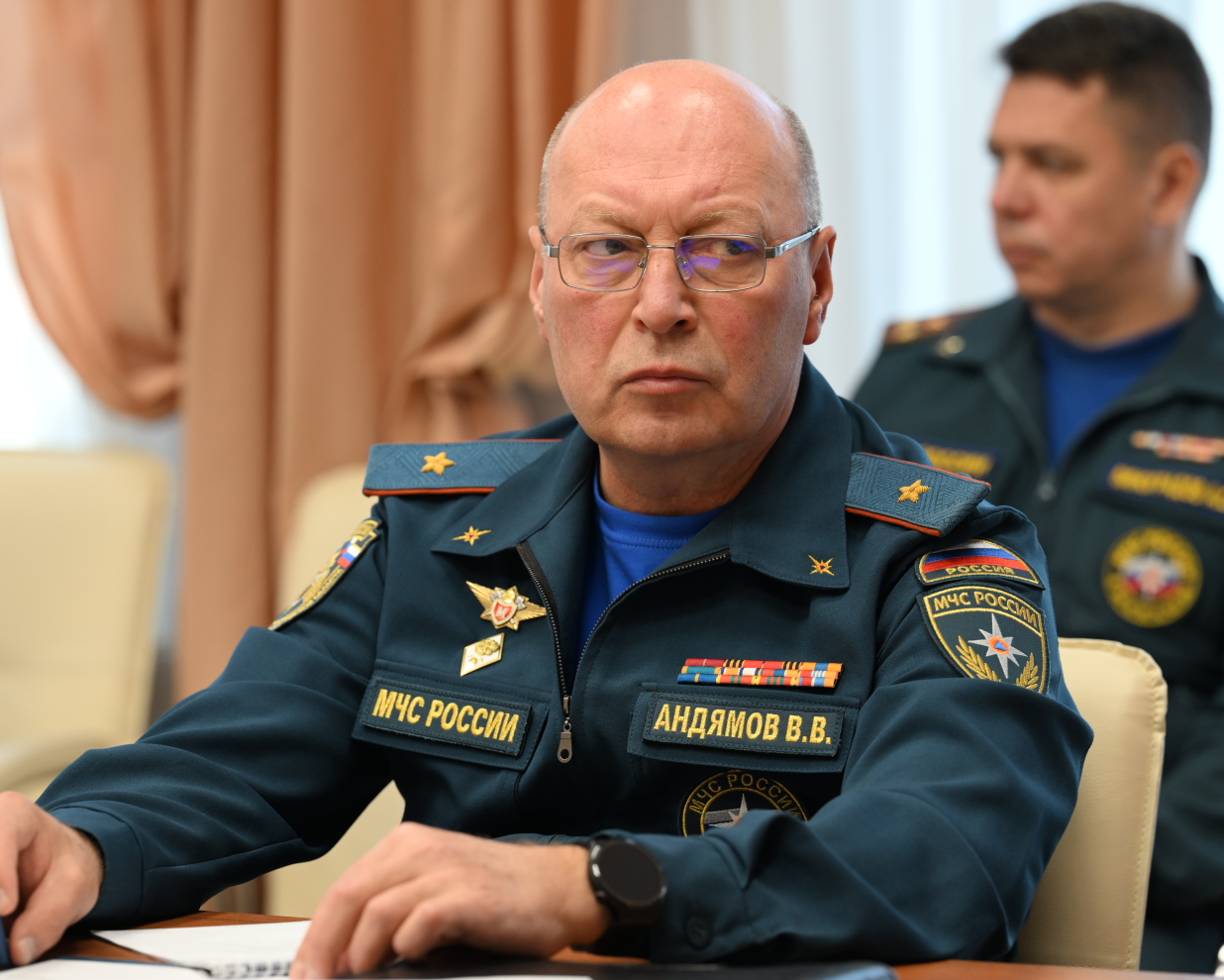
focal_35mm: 166
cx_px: 652
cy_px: 493
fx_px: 6014
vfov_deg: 9.3
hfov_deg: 11.6
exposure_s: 1/250
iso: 800
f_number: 3.5
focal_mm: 135
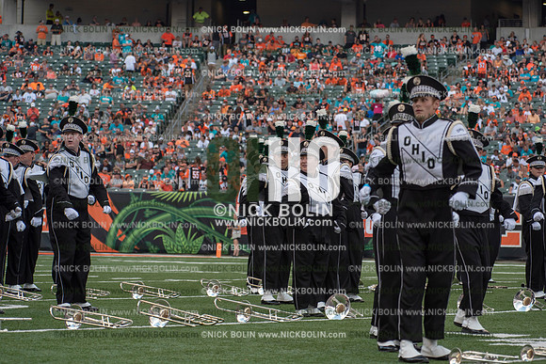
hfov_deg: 14.7
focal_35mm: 140
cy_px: 182
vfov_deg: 9.8
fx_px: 2124
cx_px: 273
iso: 400
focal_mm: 140
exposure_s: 1/1250
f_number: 5.6
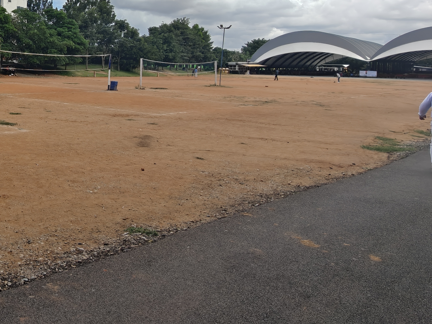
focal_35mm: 33
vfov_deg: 41.2
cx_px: -25
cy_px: 68
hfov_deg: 44.5
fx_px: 412
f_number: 2
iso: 80
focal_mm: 2.3
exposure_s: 1/380
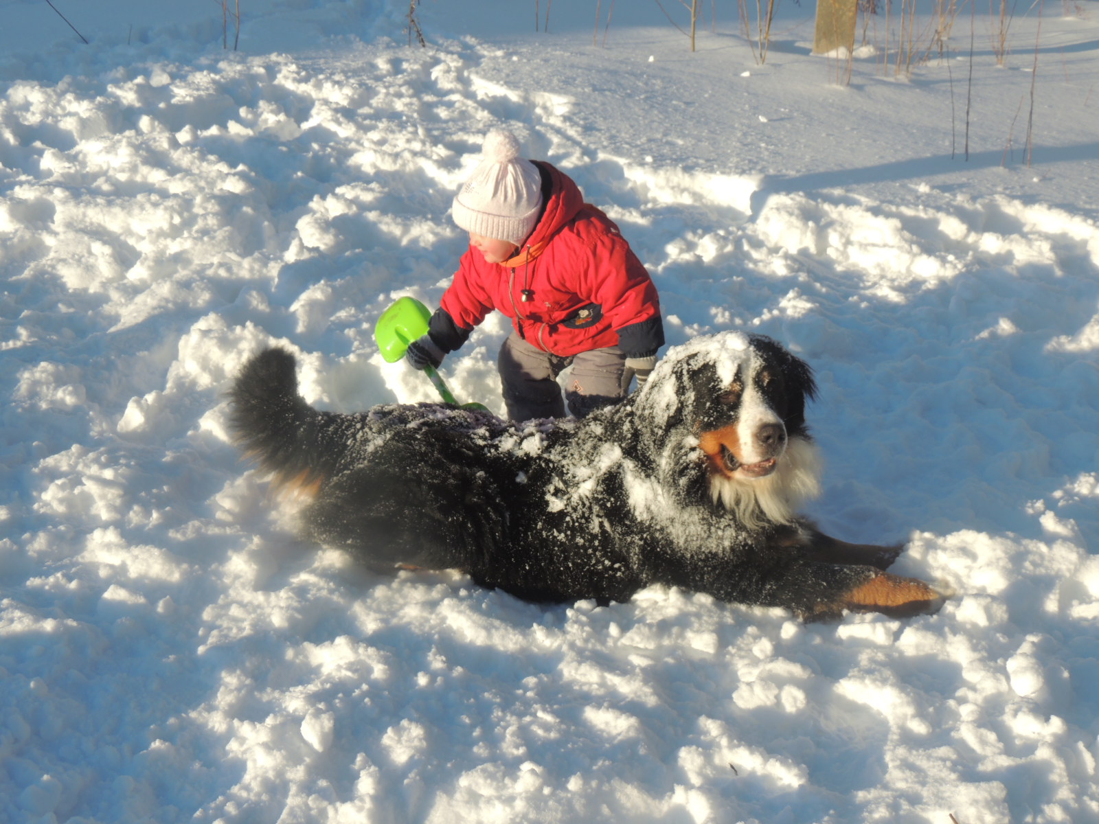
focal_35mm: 47
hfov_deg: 40.4
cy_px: 412
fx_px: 1492
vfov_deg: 30.9
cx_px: 550
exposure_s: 1/640
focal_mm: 8.3
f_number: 3.5
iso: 100
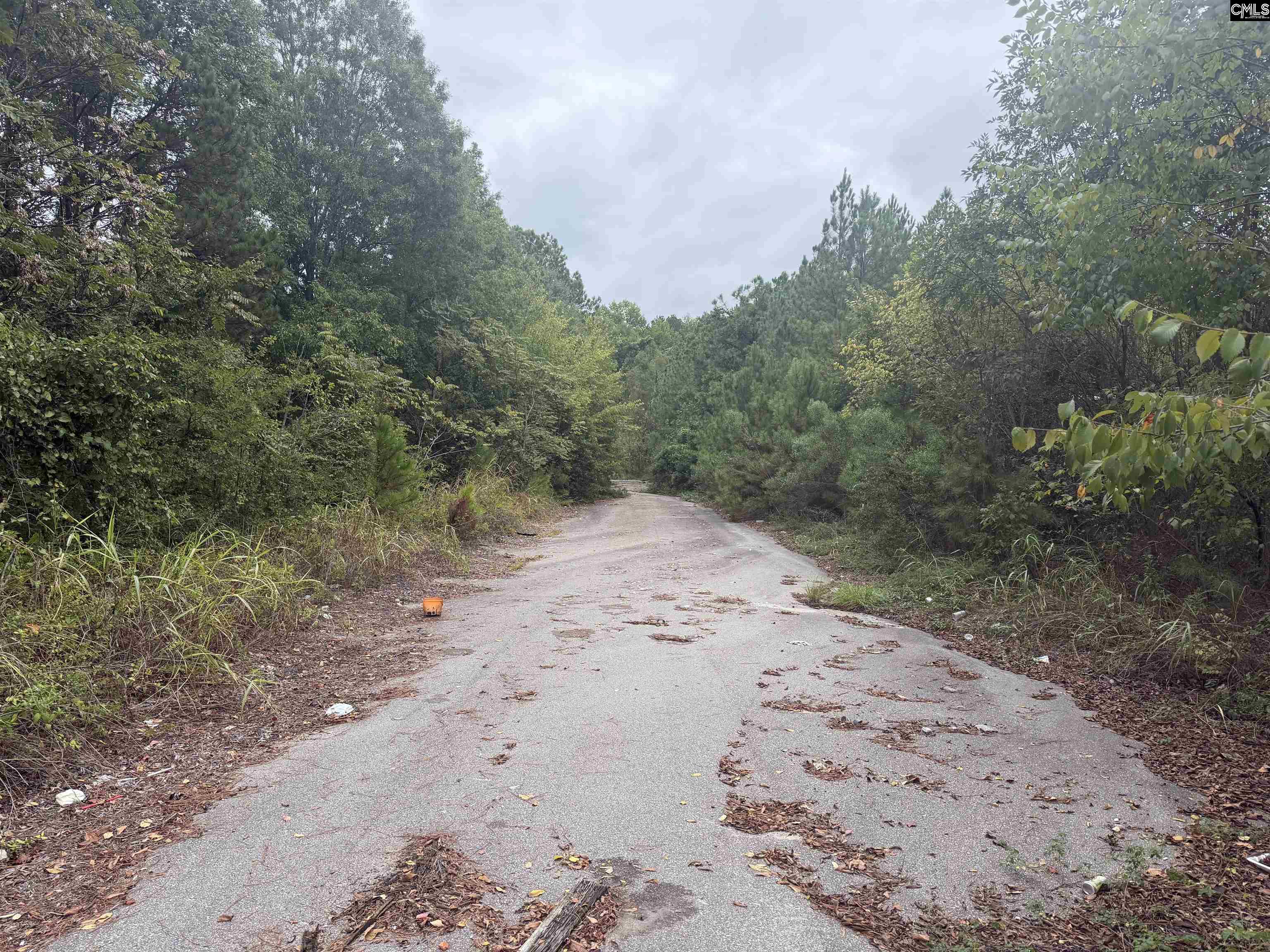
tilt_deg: -3.4
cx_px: 635
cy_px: 476
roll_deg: -0.4
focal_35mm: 24
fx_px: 881
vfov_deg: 56.8
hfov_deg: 71.6
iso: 100
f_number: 1.78
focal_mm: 6.76
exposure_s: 1/2169
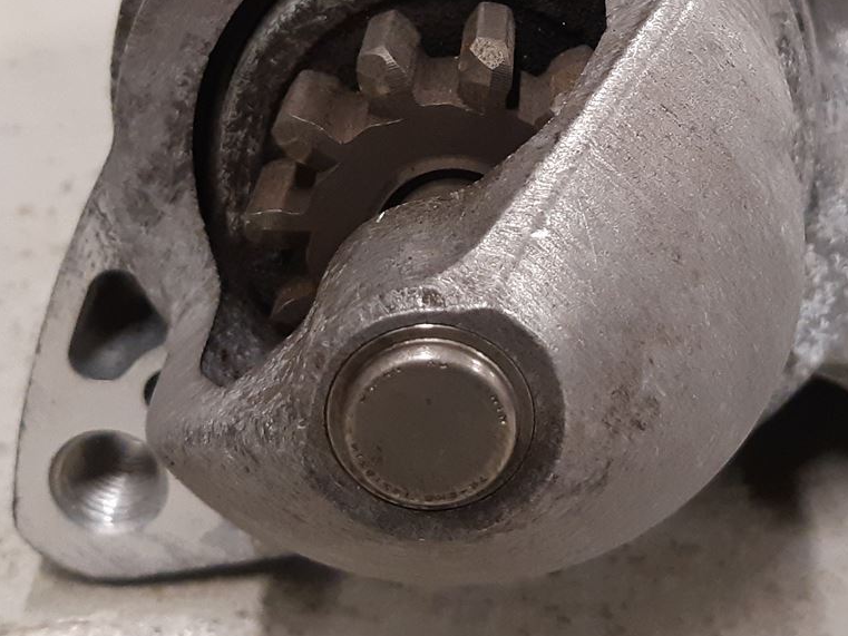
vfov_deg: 20.5
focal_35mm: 70
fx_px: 1715
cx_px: 567
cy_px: 47
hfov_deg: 27.6
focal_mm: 3.93
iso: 250
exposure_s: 1/50
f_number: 1.7
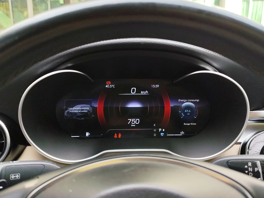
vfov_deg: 46.8
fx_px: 229
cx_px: 132
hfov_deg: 60.0
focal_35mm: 30
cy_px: 99
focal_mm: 6.19
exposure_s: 1/100
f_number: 1.65
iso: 80
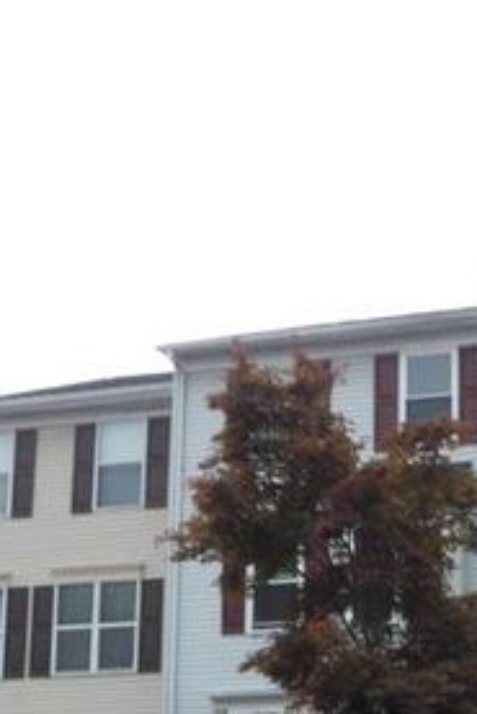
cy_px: 666
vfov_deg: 33.9
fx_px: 1092
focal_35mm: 55
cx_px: 637
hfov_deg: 21.9
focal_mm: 4
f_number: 3
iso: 180
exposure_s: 1/30
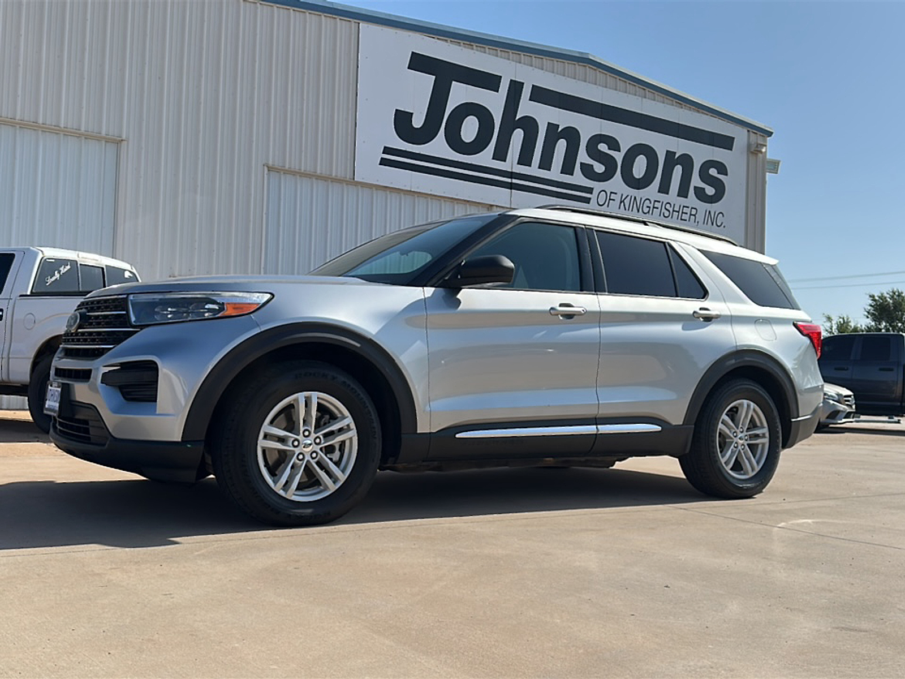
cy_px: 340
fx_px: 758
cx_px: 452
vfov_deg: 48.2
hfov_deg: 61.7
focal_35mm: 29
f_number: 1.78
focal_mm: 6.86
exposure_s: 1/6289
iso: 80
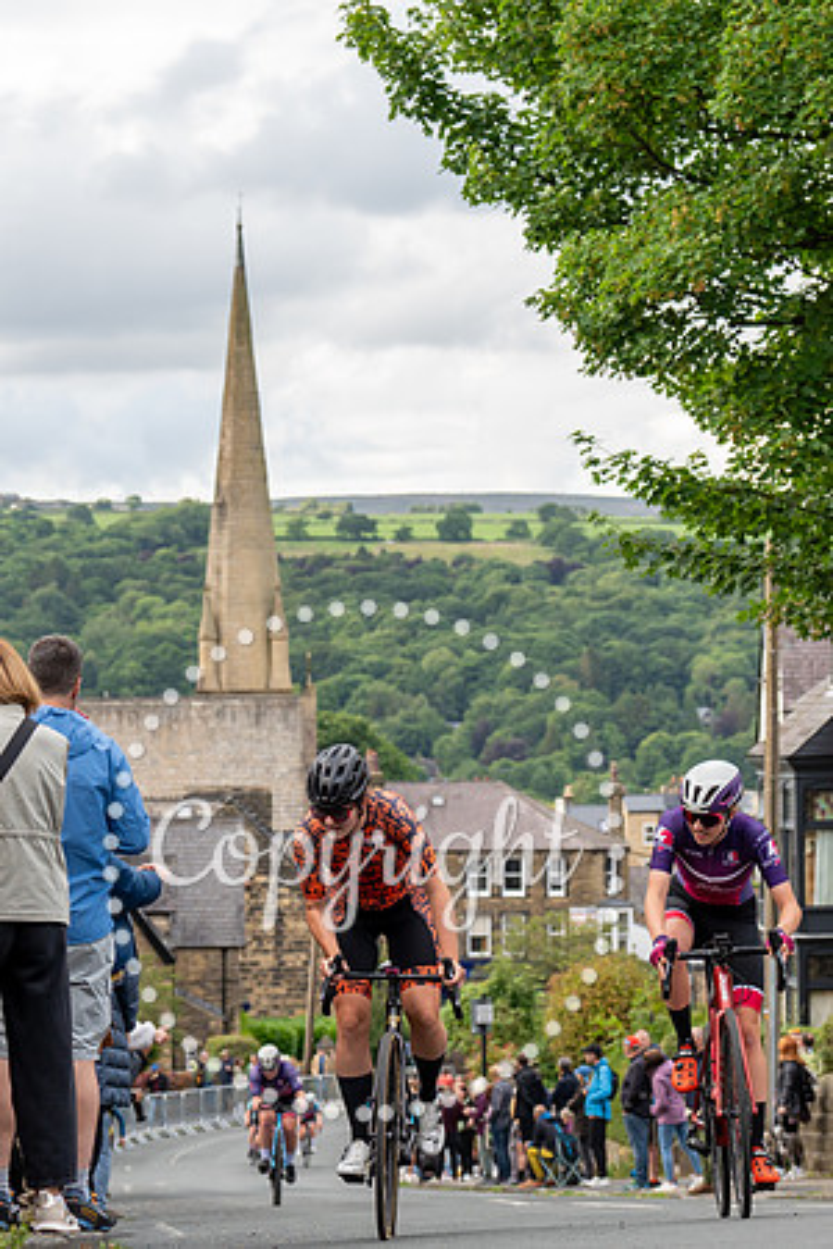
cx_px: 480
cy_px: 559
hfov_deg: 11.8
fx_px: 4028
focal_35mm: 116
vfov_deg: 17.6
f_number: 4
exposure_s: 1/500
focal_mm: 70
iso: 500
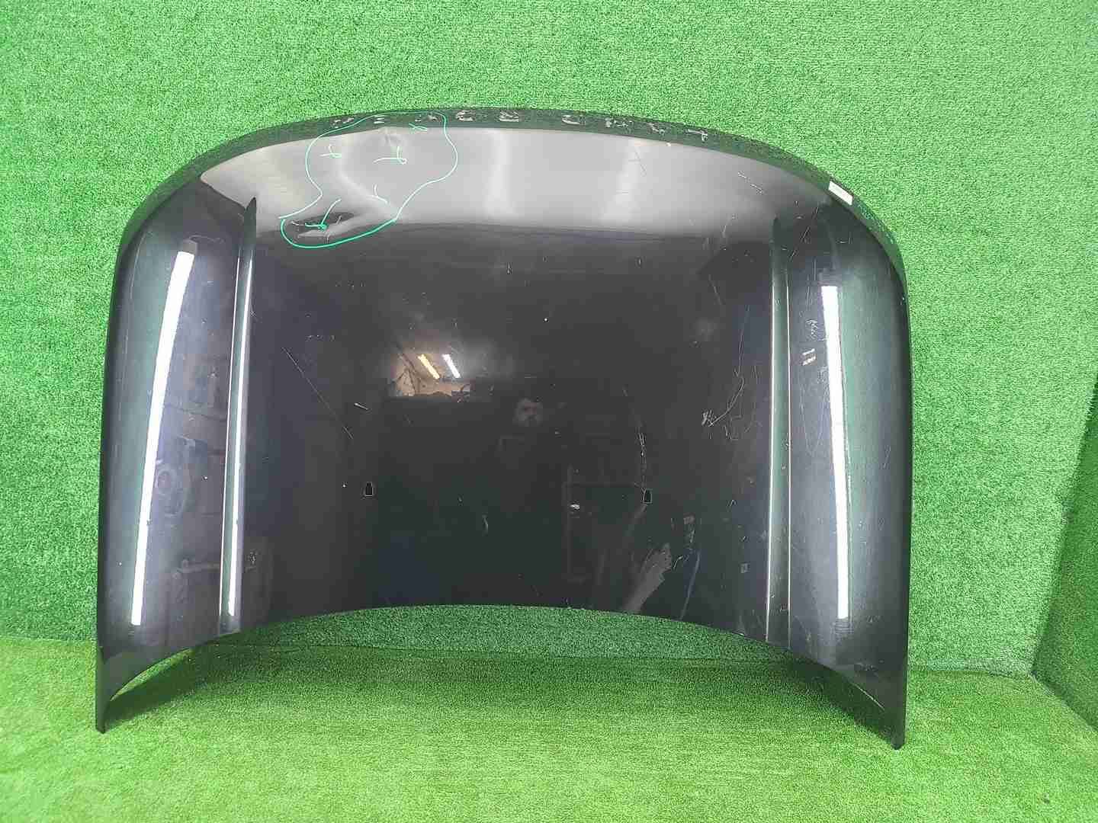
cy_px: 412
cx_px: 549
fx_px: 825
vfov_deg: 53.1
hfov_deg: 67.3
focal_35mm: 26
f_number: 1.8
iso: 353
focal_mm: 5.4
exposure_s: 1/50
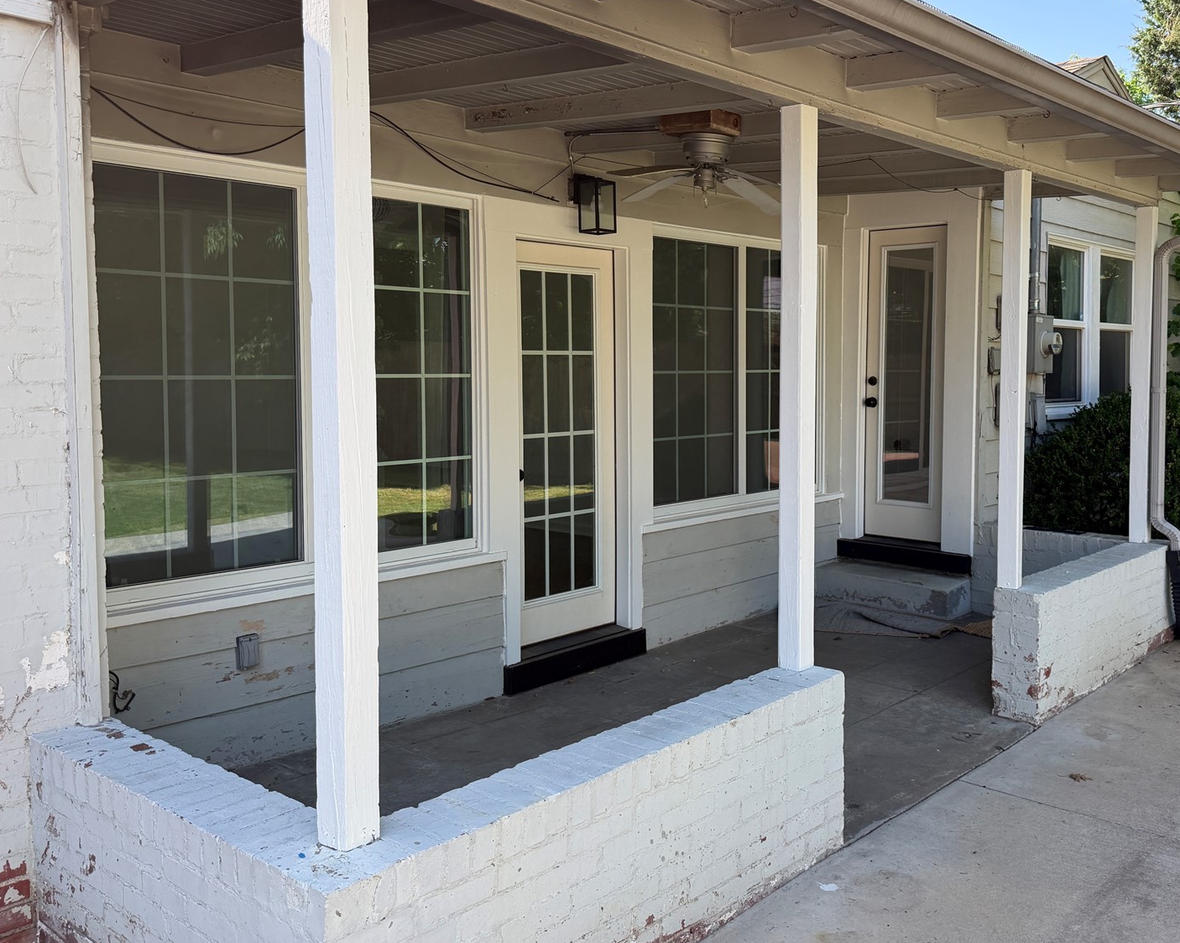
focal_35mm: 32
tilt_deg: -3.3
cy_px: 421
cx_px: 717
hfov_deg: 55.2
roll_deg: +0.3
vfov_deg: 45.7
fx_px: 1117
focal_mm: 6.76
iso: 100
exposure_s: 1/1005
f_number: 1.78
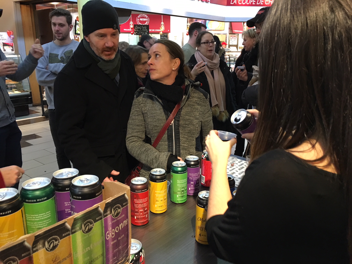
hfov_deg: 61.7
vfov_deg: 48.2
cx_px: 176
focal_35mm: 29
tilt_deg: -15.8
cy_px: 132
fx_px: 295
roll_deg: -0.7
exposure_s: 1/30
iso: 200
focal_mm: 4.15
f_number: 2.2
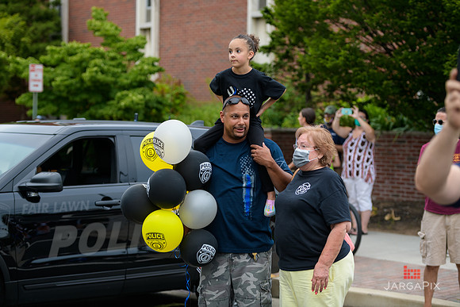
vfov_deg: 15.9
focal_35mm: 86
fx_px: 1099
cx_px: 230
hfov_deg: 23.6
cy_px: 154
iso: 200
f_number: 3.2
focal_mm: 86
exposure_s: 1/200
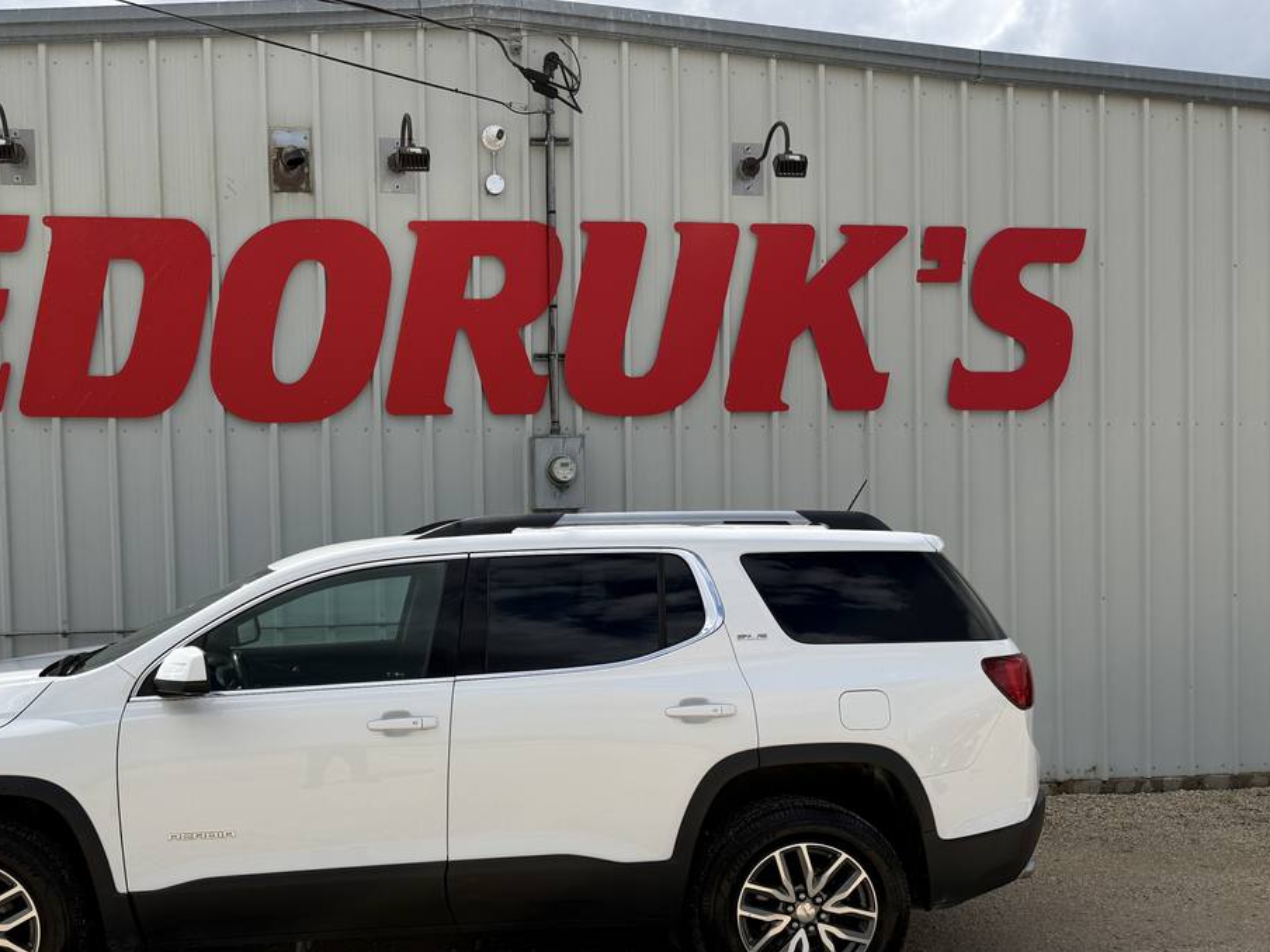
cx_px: 412
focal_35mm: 34
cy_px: 628
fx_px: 1247
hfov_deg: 52.8
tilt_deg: -1.2
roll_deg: +1.4
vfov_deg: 41.3
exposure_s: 1/5319
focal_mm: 6.76
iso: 80
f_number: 1.78
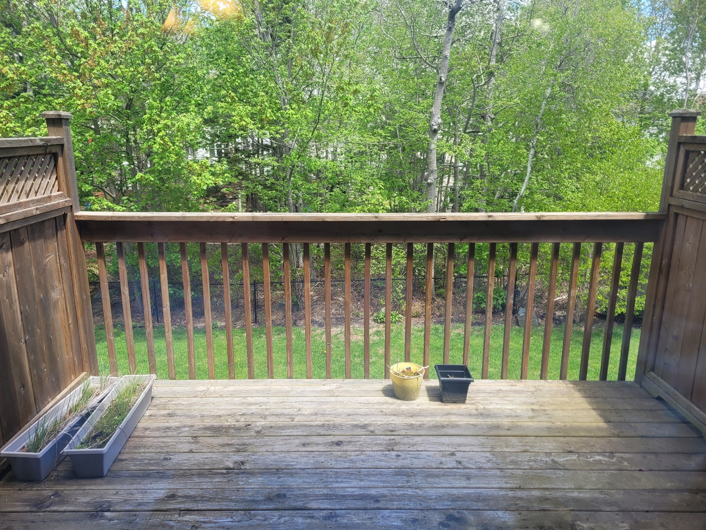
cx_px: 353
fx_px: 530
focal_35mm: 26
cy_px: 265
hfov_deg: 67.3
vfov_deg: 53.1
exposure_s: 1/385
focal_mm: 5.4
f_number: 1.8
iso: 40
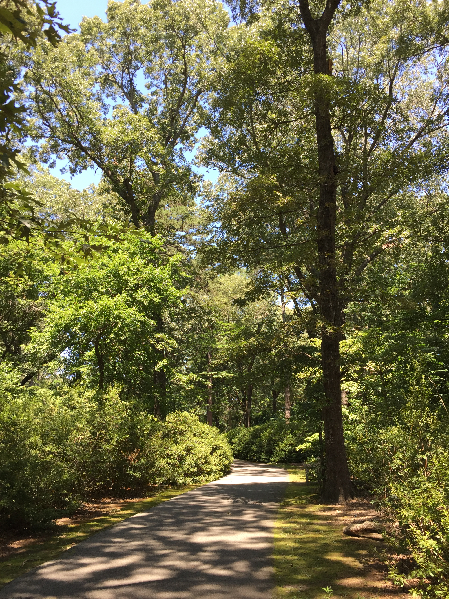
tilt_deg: +15.2
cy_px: 300
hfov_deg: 48.2
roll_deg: +1.1
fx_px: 502
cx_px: 224
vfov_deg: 61.7
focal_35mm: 29
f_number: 2.2
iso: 32
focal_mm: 4.15
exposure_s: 1/302
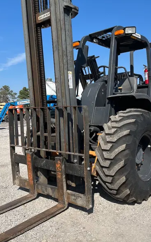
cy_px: 126
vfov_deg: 56.7
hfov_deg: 36.9
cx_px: 100
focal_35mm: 34
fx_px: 224
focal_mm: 5.1
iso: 50
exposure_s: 1/4016
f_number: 1.6
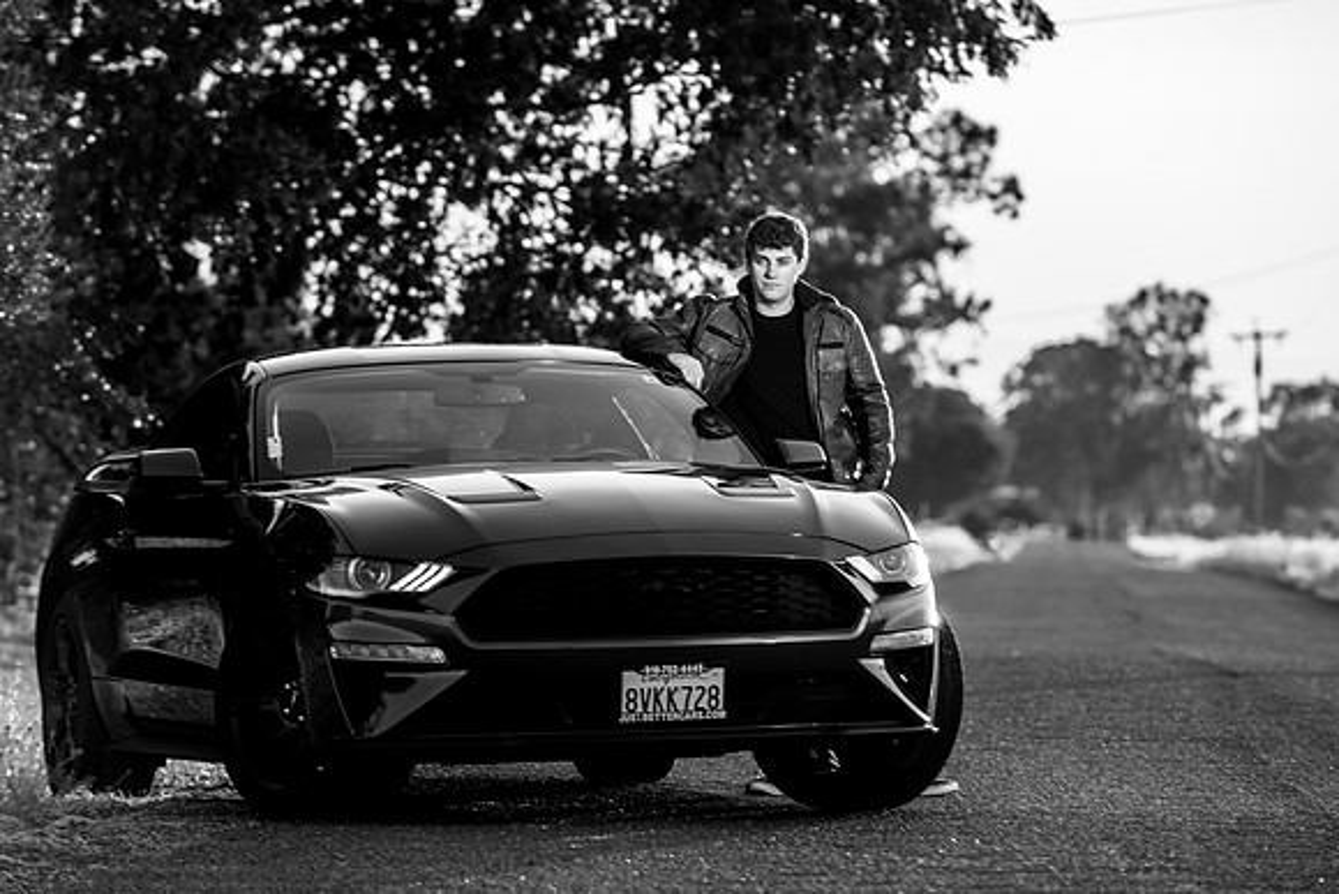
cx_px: 670
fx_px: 8123
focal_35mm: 218
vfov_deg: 6.3
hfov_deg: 9.4
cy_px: 447
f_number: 5.6
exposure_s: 1/100
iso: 50
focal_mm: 200
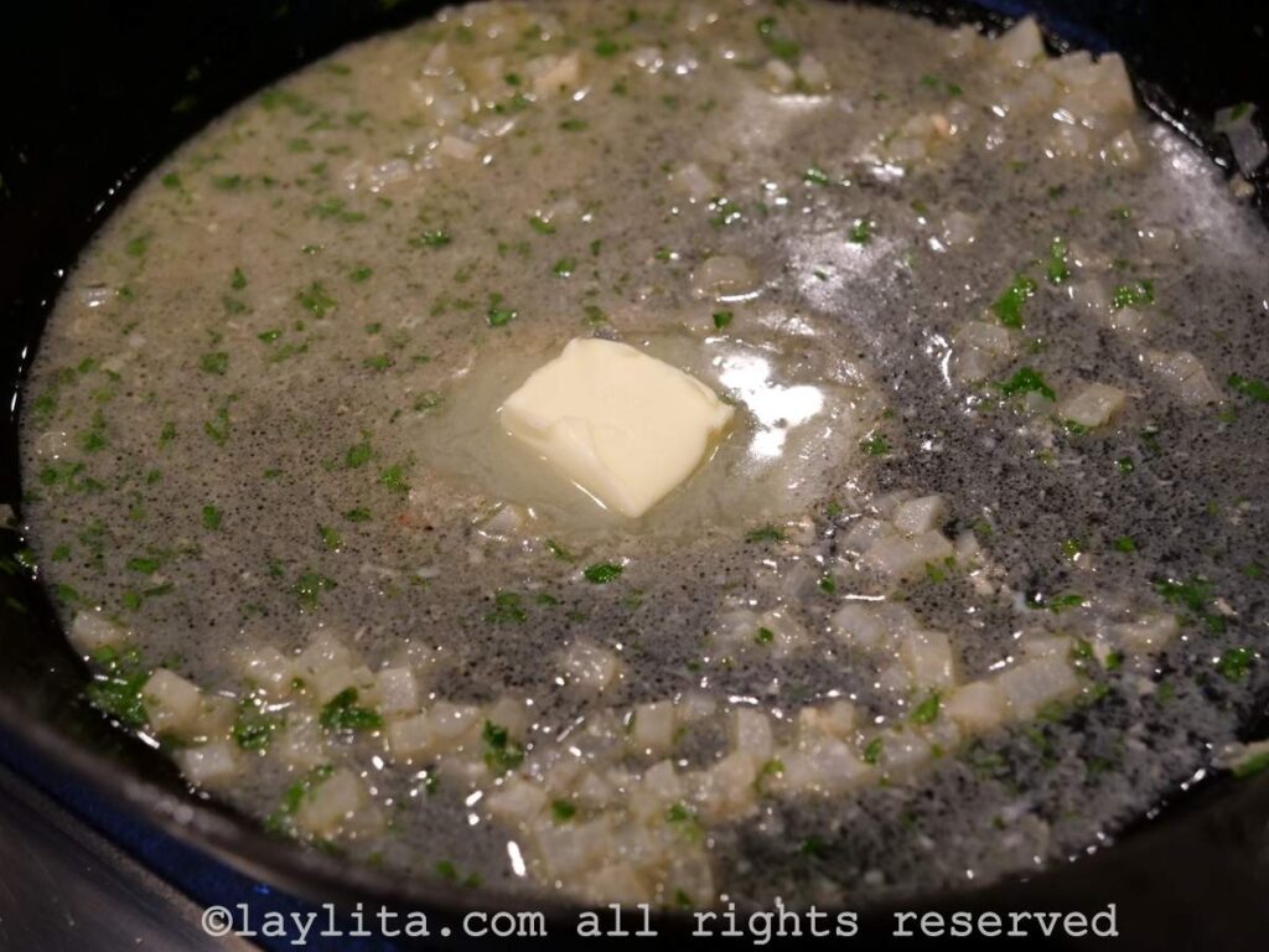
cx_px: 634
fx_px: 1980
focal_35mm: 54
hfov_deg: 35.5
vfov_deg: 27.0
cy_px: 476
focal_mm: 27
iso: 1250
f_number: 3.6
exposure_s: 1/60
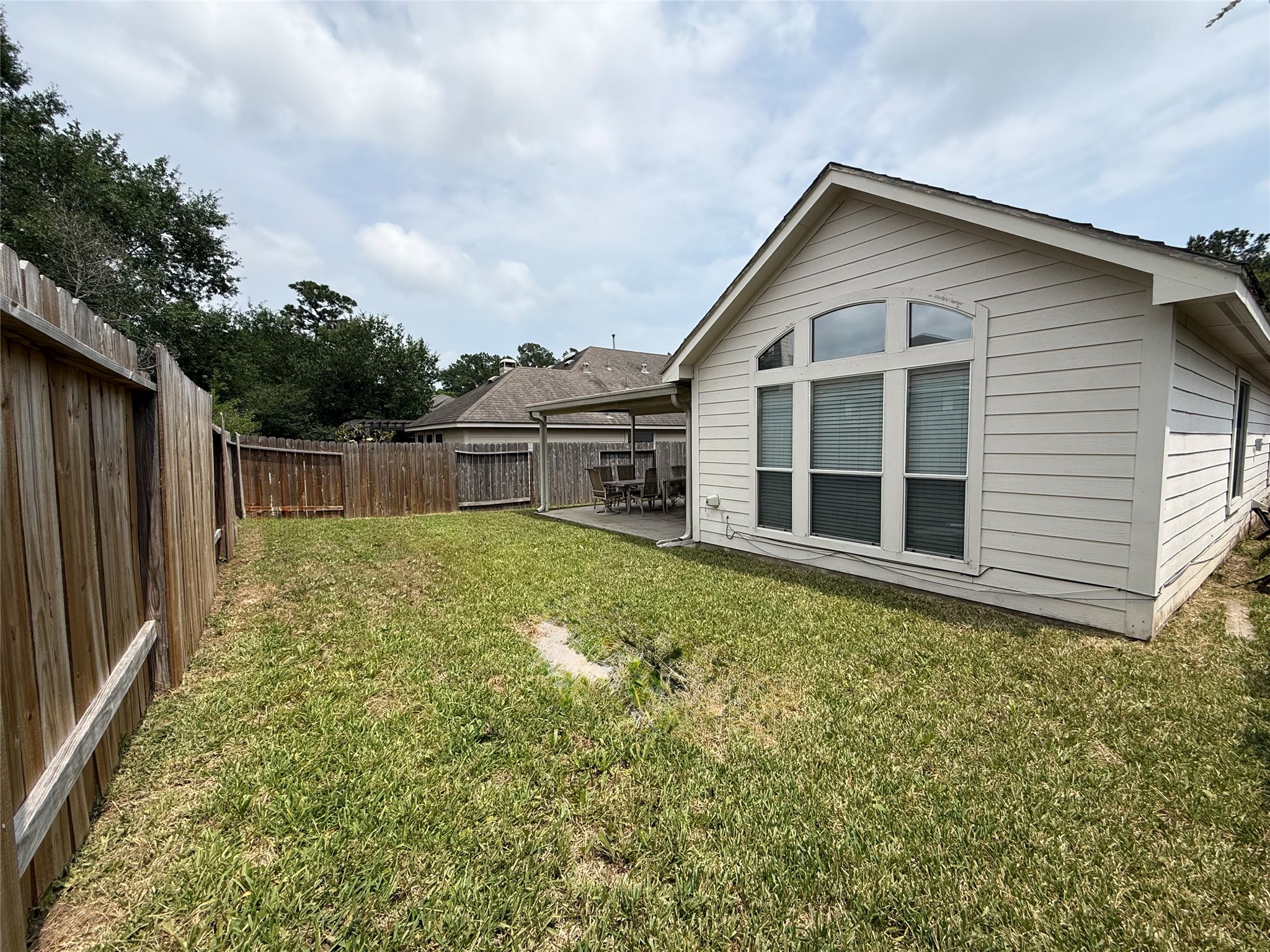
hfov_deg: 102.1
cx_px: 635
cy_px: 476
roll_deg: +0.0
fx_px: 514
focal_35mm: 14
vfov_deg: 85.7
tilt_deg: -4.7
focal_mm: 2.22
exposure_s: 1/2506
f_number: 2.2
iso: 50
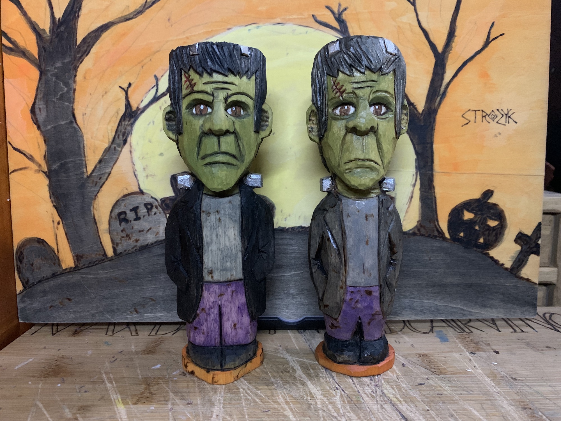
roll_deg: -0.8
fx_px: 421
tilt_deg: -8.7
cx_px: 280
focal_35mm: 26
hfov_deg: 67.3
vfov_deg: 53.1
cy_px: 210
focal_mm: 4.25
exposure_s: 1/29
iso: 800
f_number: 1.8
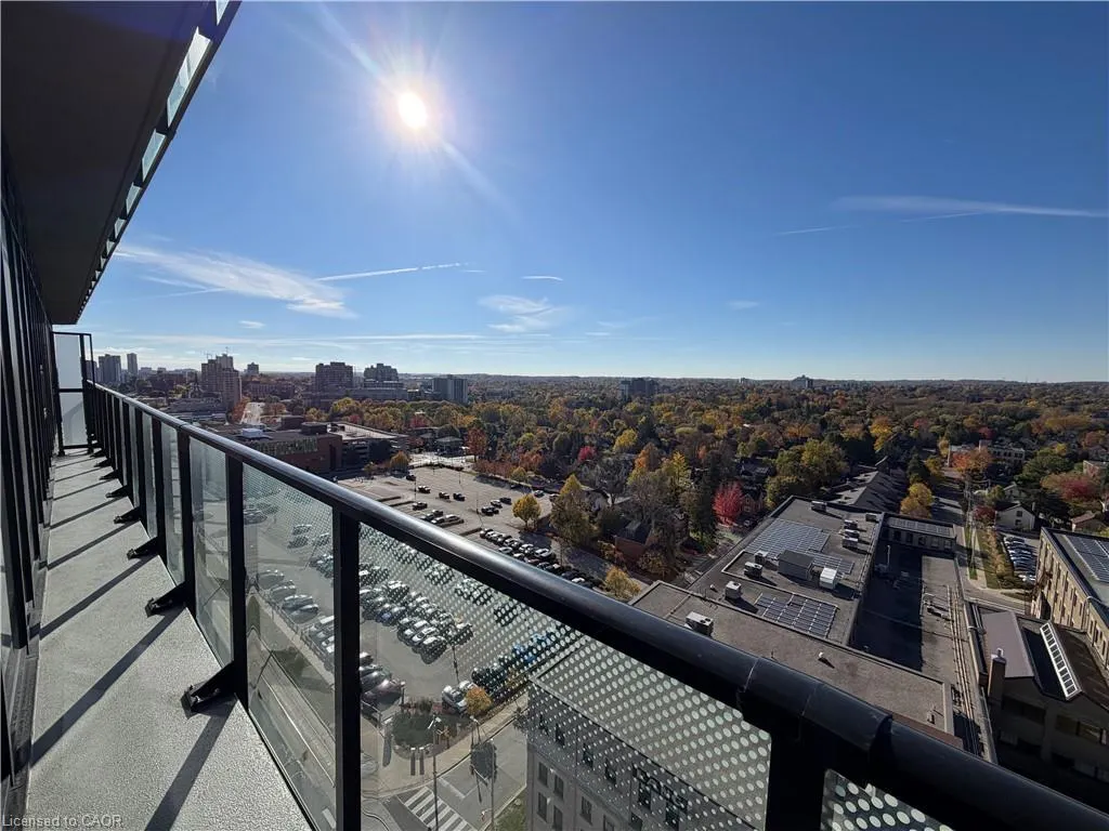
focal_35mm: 14
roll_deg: -1.3
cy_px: 416
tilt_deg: -4.5
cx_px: 554
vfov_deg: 85.7
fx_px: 449
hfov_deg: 102.1
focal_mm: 2.22
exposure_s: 1/1656
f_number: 2.2
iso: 25
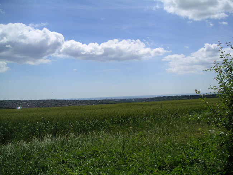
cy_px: 88
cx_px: 116
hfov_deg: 49.0
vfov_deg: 37.7
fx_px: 256
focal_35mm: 38
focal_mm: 6
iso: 50
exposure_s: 1/350
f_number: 6.7
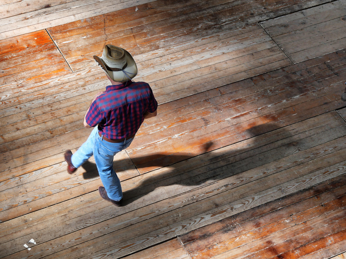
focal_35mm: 80
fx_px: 800
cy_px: 130
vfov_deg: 18.4
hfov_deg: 24.4
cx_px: 173
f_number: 5.4
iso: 250
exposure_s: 1/100
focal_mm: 40
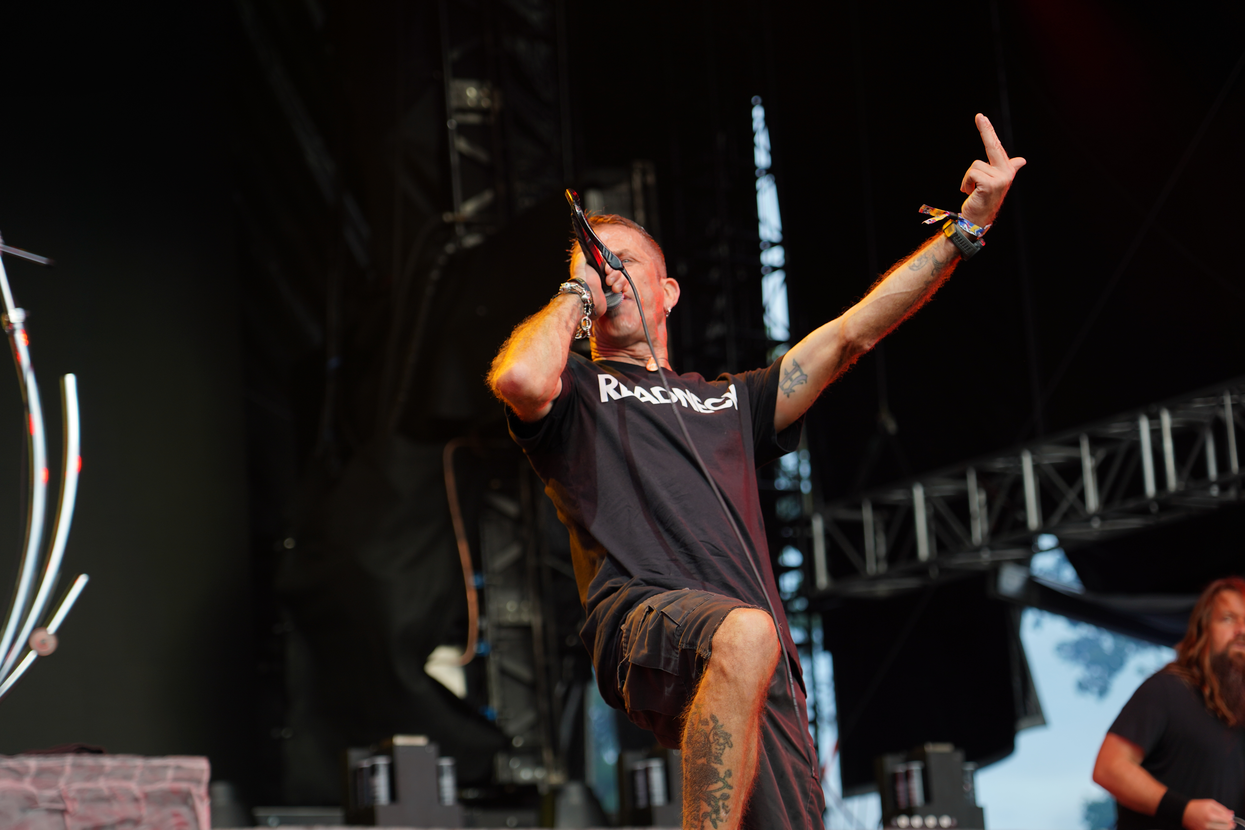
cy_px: 415
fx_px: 3389
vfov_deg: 14.0
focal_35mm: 98
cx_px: 622
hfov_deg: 20.8
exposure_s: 1/100
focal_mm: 98
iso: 160
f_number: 4
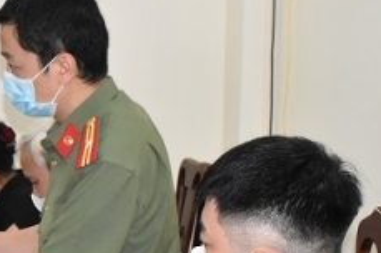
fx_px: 1198
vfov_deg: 11.9
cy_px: 256
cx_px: -75
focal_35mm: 113
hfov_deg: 17.3
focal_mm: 27
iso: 2500
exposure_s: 1/60
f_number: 5.6
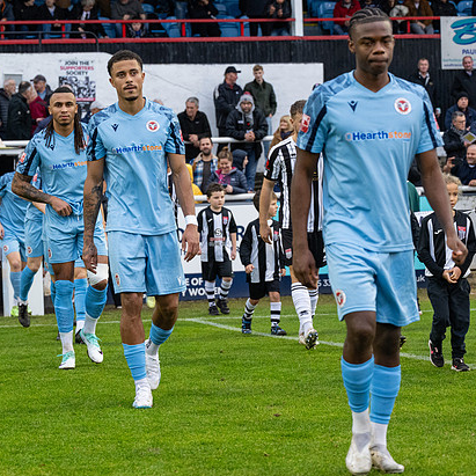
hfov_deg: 13.5
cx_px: 310
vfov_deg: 13.5
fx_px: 2007
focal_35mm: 129
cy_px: 279
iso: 2000
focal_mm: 70
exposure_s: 1/500
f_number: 4
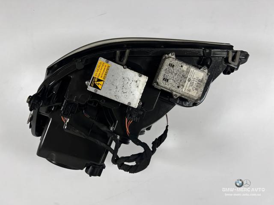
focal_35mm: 26
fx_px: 206
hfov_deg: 67.3
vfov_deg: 53.1
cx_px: 137
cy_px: 102
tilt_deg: -84.8
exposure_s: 1/100
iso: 50
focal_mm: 5.7
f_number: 1.5
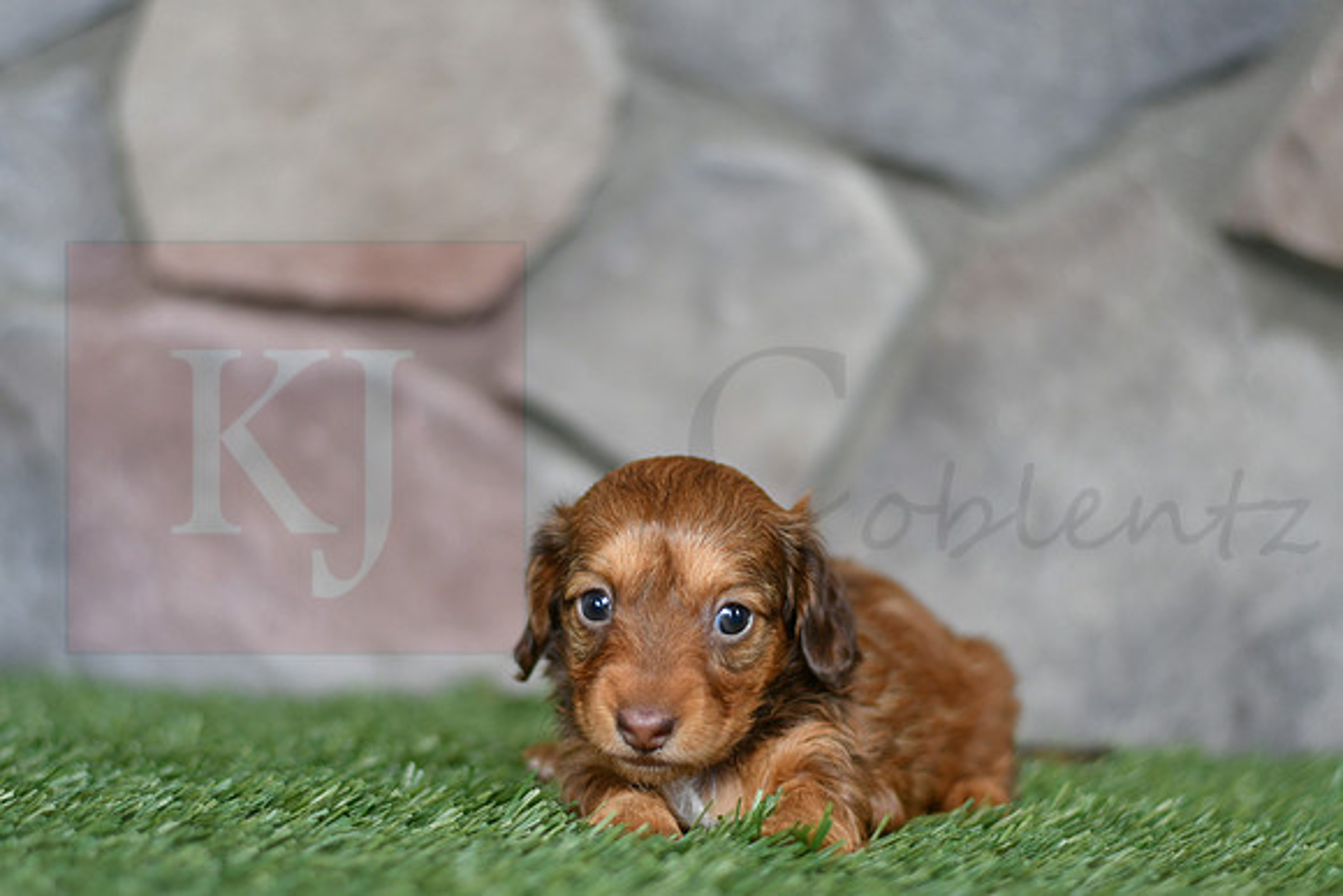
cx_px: 672
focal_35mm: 75
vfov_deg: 18.2
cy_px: 448
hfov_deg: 27.0
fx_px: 2798
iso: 125
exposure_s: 1/200
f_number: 1.8
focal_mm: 50
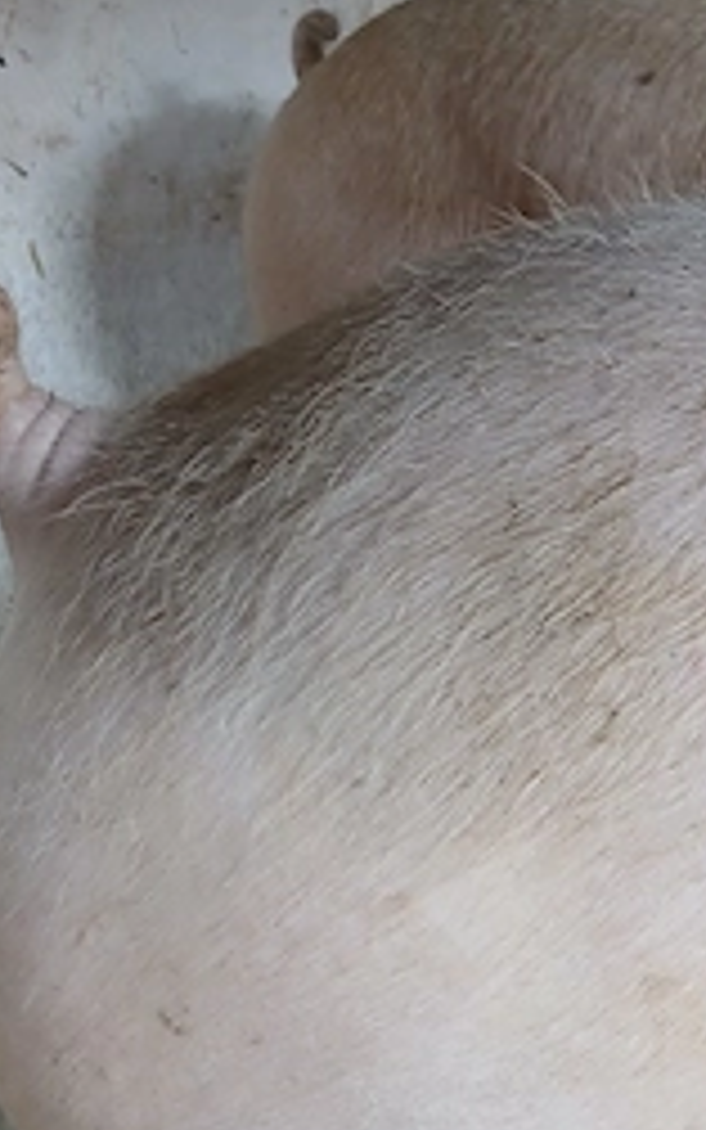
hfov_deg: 28.9
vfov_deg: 43.8
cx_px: 513
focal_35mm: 44
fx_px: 1354
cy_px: 842
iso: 200
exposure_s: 1/50.3
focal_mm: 3.98
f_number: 1.8
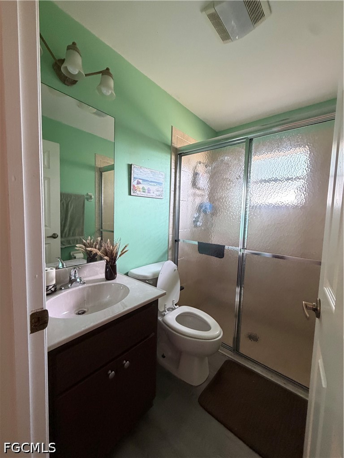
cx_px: 172
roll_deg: -2.1
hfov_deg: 85.7
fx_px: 186
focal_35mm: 14
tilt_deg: -3.7
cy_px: 229
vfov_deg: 102.1
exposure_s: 1/60
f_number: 2.2
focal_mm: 2.22
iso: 400
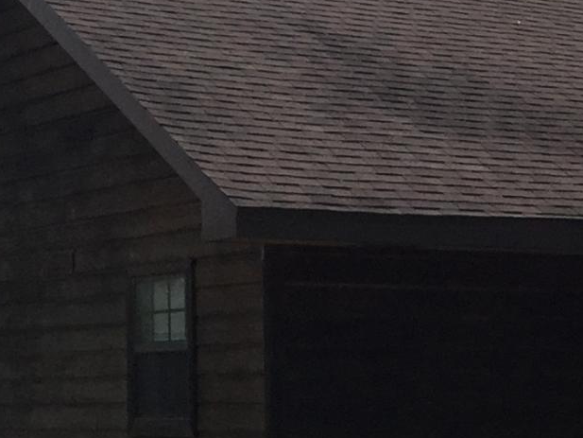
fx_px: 2375
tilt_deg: -0.4
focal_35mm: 141
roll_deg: +0.1
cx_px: 832
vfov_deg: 10.4
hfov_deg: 13.3
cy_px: 432
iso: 32
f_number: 2.2
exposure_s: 1/3300
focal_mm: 4.15
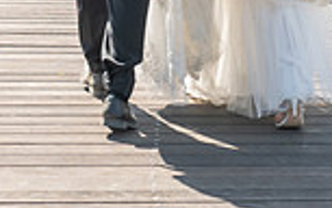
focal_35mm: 212
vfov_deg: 6.1
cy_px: -168
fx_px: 1920
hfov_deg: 9.9
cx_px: 87
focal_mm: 55
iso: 200
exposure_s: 1/200
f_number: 8
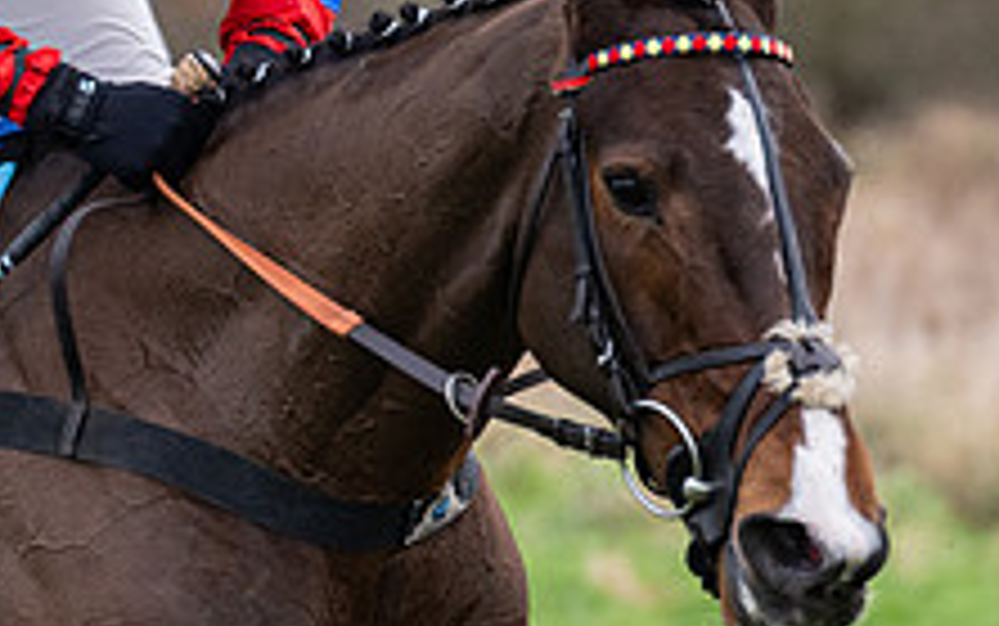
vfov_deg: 2.4
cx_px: 87
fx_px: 14927
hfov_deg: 3.8
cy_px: -61
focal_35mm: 548
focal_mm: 140
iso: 800
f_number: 4
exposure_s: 1/1250
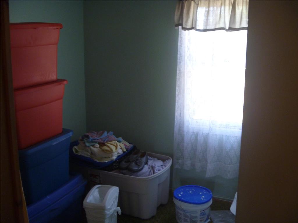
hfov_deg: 52.6
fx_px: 301
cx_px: 149
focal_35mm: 35
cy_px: 112
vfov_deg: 40.7
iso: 250
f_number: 3.5
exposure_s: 1/30
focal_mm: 6.3
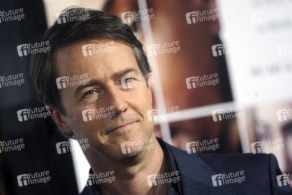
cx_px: 146
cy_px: 98
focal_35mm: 300
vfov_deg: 4.6
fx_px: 2433
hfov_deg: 6.9
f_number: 4.5
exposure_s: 1/500
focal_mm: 300
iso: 1600
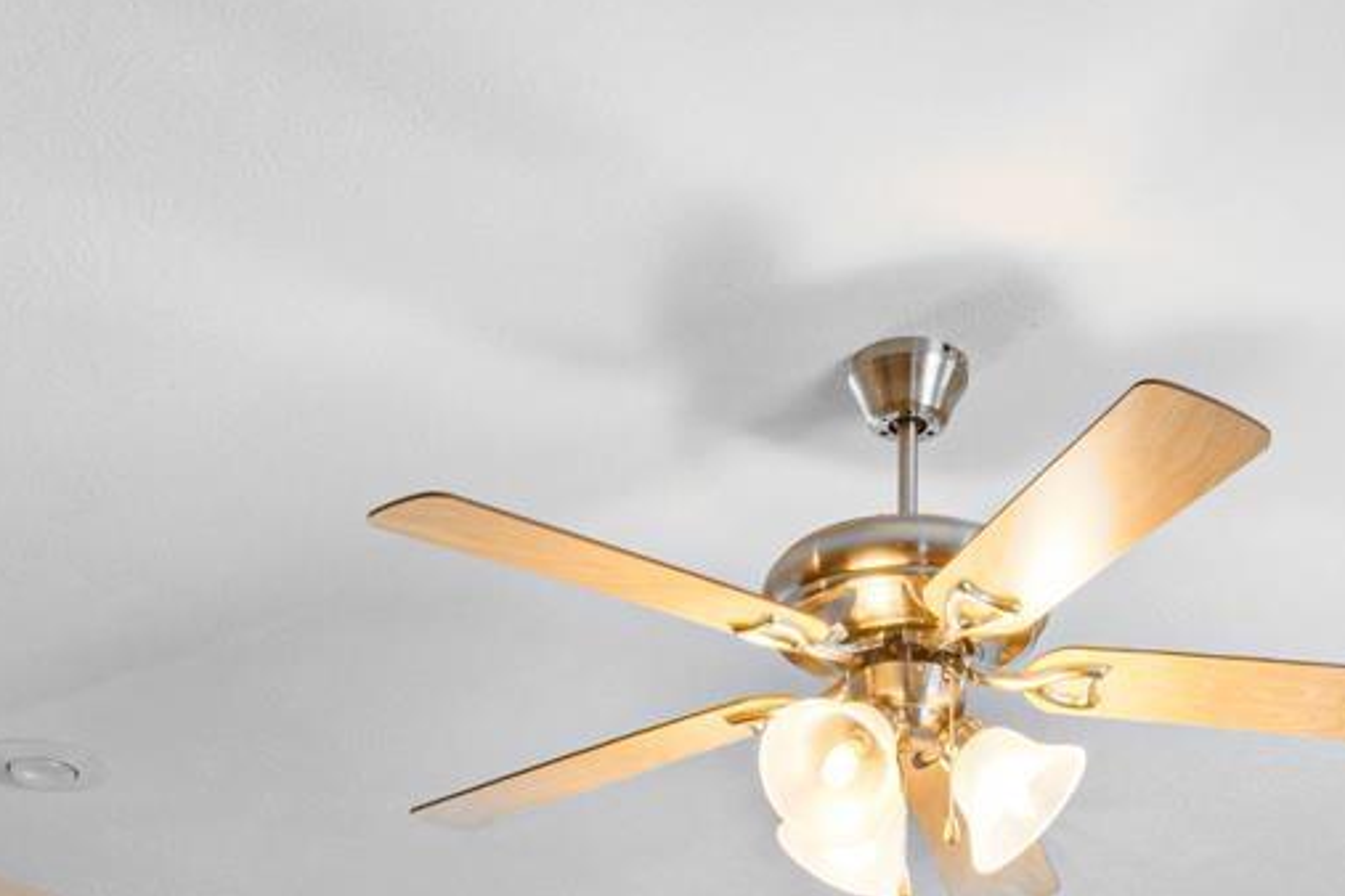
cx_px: 669
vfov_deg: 14.6
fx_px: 2765
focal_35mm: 74
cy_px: 1878
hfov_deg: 27.3
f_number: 9
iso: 200
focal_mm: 10
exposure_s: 2
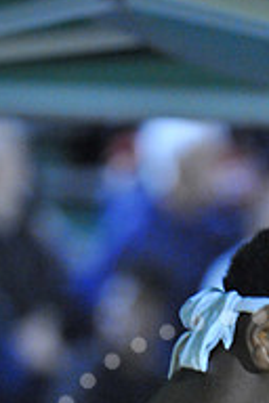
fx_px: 7431
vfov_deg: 3.1
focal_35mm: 663
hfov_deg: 2.1
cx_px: 254
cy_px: 560
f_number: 5.6
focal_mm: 220
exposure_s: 1/40
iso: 6400
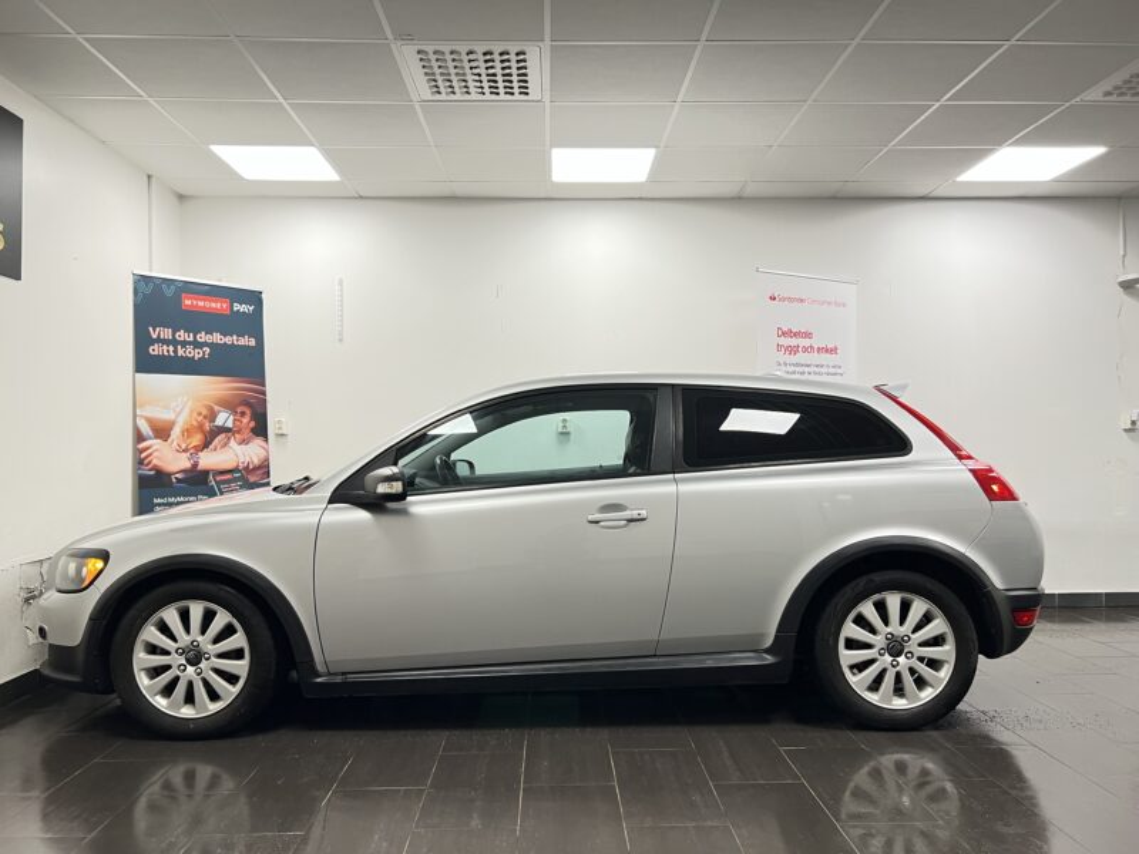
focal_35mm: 26
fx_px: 856
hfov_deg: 67.3
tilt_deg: +1.0
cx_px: 570
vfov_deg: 53.1
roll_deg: +0.3
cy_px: 427
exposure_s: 1/50
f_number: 1.5
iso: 160
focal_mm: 5.7
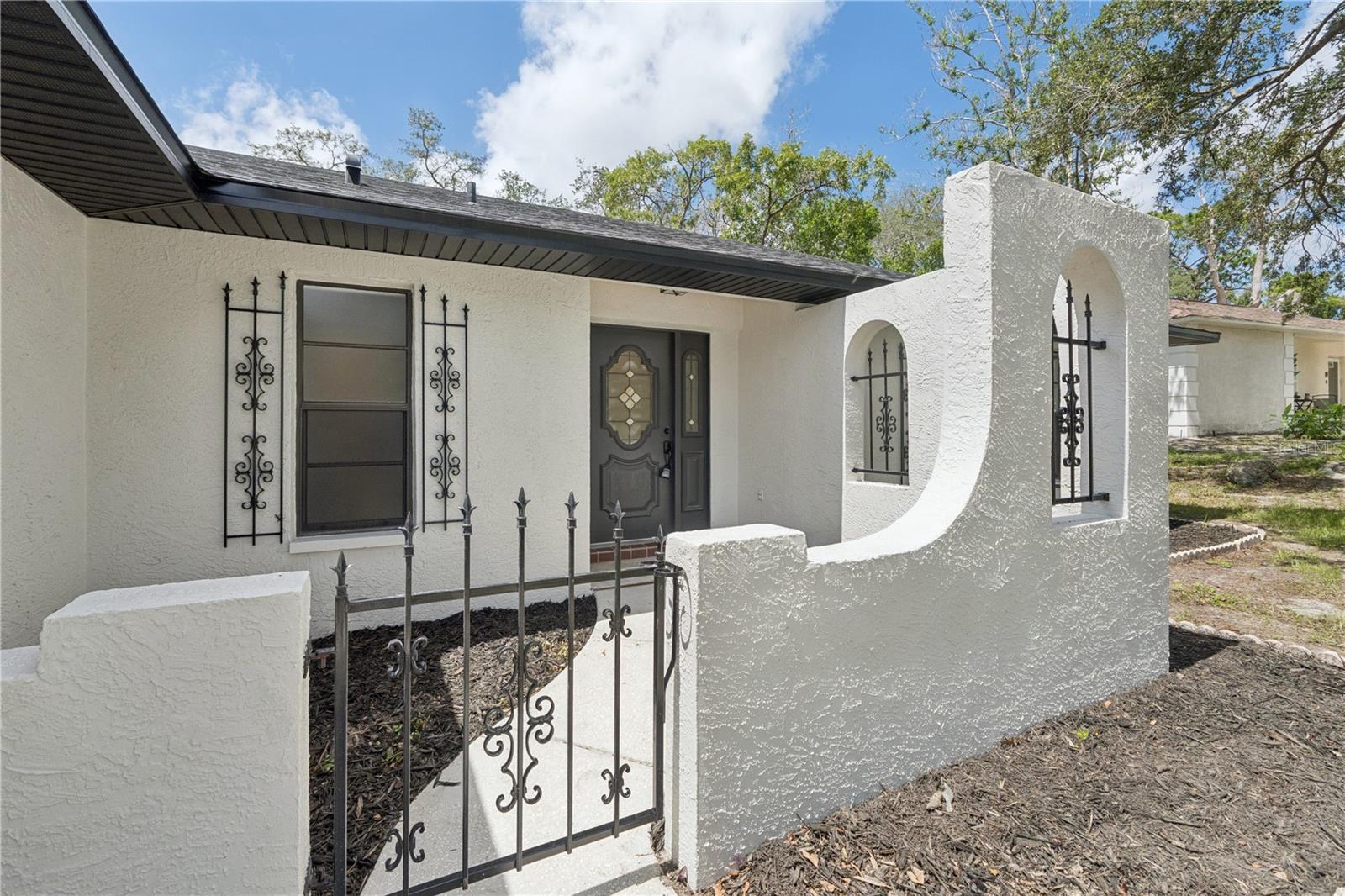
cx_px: 672
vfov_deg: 77.3
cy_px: 448
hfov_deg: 100.4
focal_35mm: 15
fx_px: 560
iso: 400
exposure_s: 1/2000
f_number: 4.5
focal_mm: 10
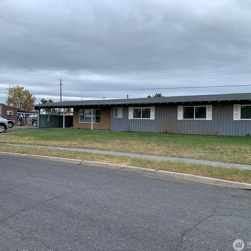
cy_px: 127
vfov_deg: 52.5
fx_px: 254
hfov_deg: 52.5
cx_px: 119
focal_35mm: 31
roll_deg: -0.8
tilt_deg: -2.4
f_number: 1.8
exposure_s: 1/962
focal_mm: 4.25
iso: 25
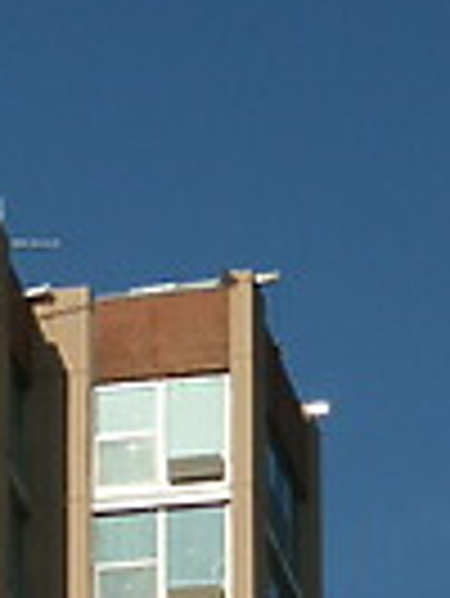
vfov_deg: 4.7
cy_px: 1322
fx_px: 7182
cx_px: -410
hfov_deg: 3.6
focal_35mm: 415
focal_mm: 18.36
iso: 64
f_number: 8
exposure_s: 1/350
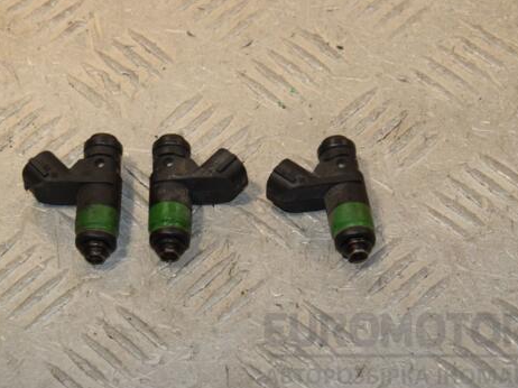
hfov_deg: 14.0
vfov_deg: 10.5
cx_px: 243
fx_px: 2103
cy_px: 181
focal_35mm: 141
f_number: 9
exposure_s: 1/200
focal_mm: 75
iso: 800
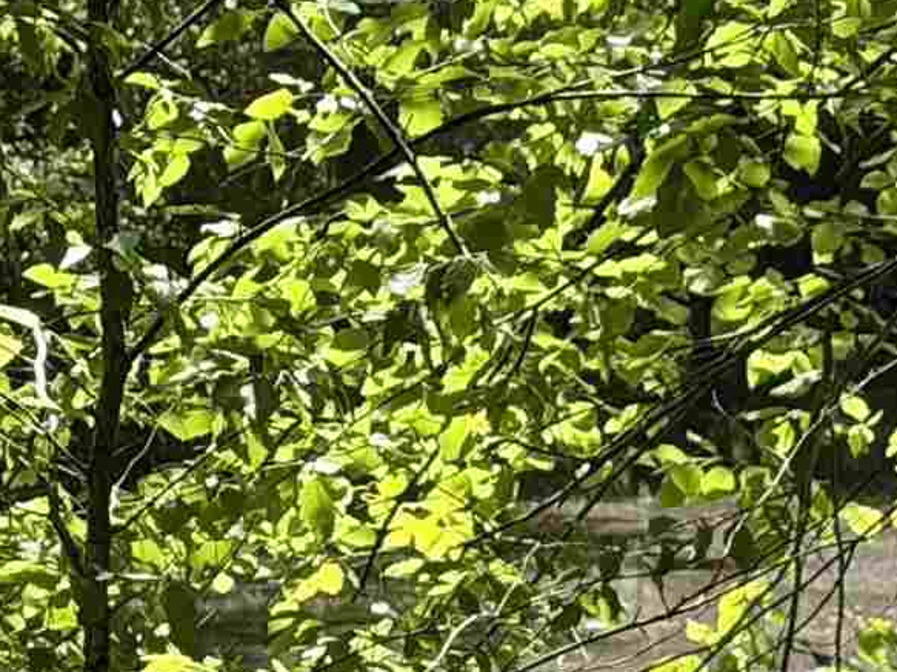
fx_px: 6555
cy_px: 384
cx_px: 169
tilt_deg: -4.5
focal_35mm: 253
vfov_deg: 5.9
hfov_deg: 7.8
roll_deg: +0.1
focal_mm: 6.76
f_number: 1.78
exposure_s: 1/1754
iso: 64
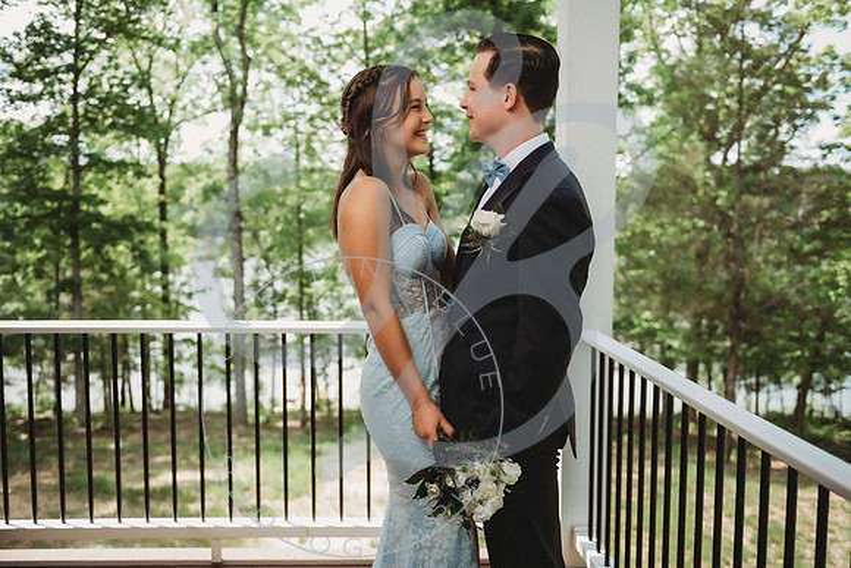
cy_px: 284
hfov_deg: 52.5
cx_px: 400
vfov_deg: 36.5
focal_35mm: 36
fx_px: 862
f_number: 2.8
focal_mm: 34
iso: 100
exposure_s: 1/250
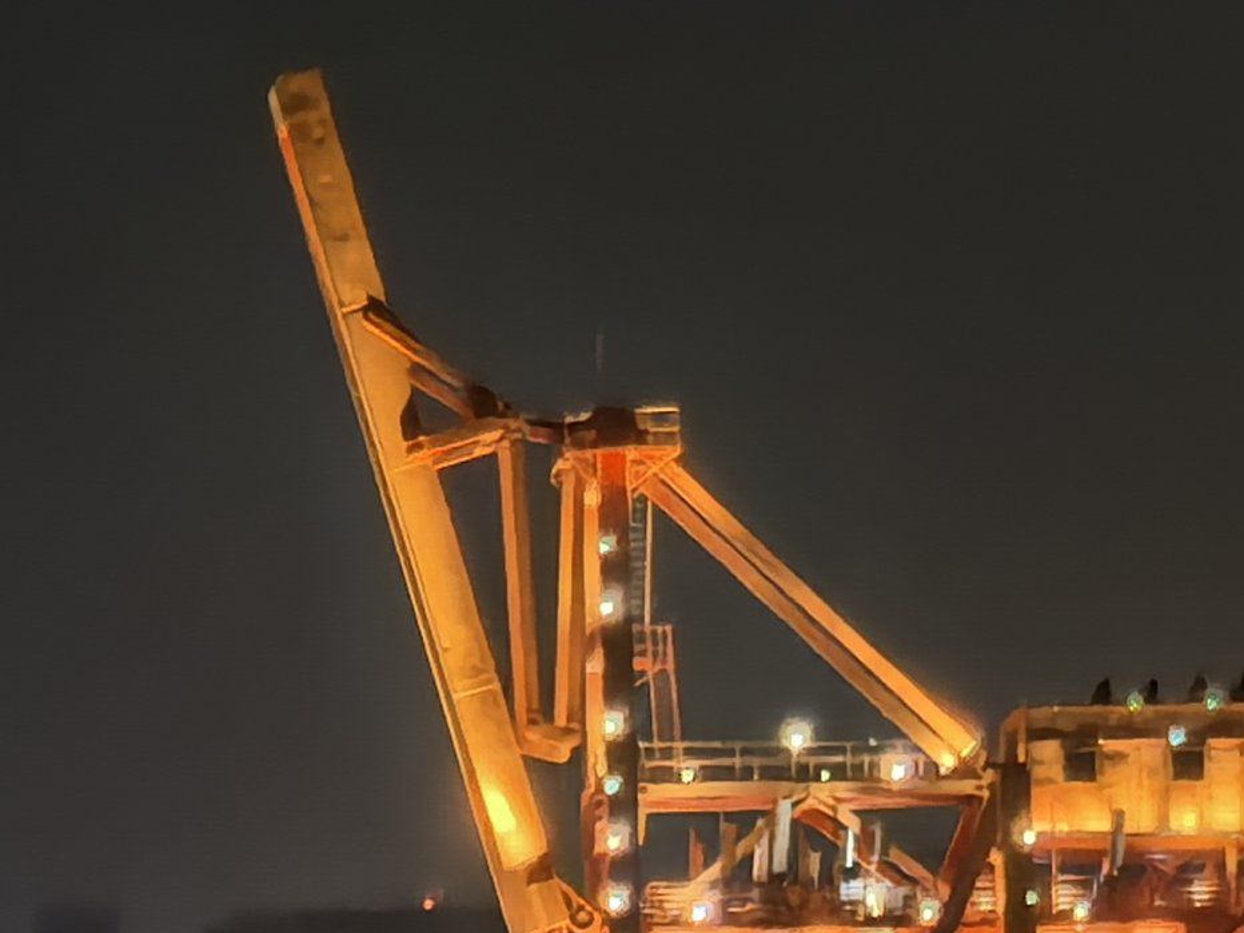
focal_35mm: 290
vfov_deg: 5.1
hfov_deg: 6.8
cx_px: 93
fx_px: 10422
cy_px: 1044
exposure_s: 1/50
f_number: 1.4
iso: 400
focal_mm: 6.98
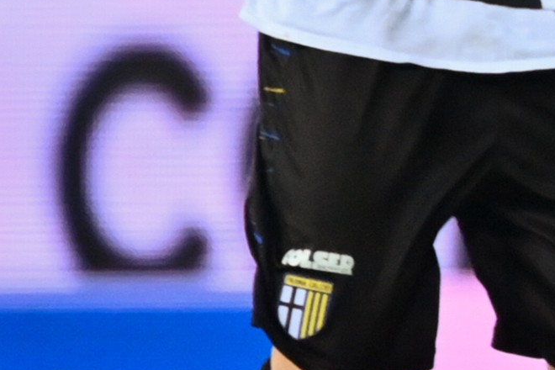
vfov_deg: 0.6
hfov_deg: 1.0
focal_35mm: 2126
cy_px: -64
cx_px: 989
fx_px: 32773
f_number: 4
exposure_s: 1/1600
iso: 2000
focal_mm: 400
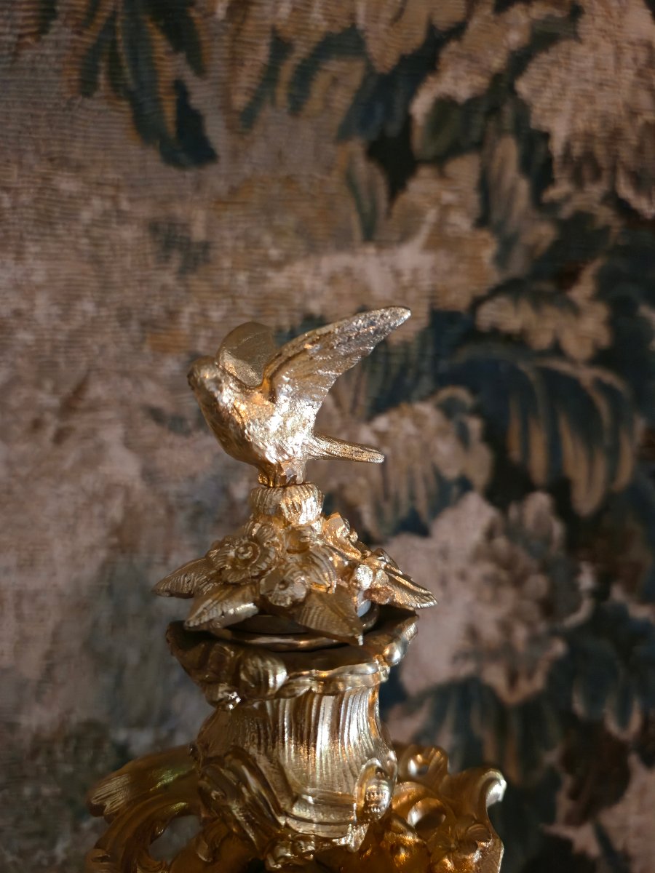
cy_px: 436
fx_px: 580
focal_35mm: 23
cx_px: 328
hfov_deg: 58.9
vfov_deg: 73.9
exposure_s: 1/25
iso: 640
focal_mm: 5.4
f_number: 1.8
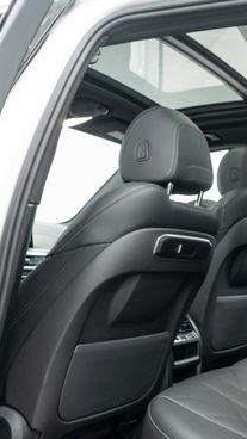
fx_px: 594
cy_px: 250
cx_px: 228
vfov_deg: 40.5
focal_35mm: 51
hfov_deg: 22.8
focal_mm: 28
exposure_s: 1/40
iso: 1000
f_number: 3.2
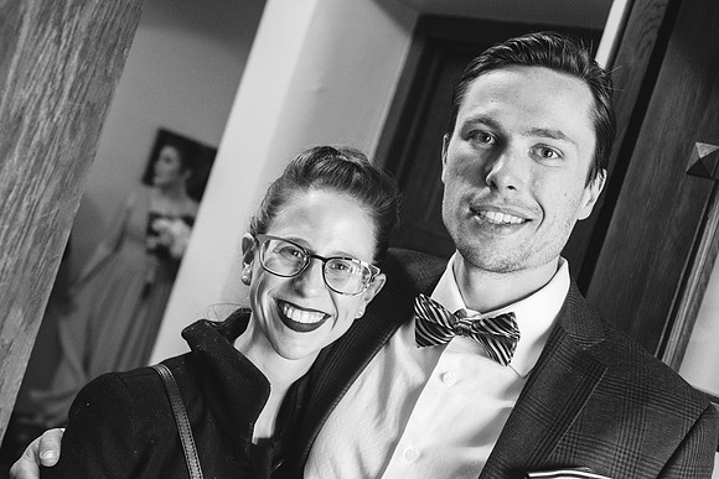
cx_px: 360
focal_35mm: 50
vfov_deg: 27.0
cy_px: 240
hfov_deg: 39.6
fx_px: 999
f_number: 4.5
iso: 4000
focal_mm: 50
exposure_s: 1/100
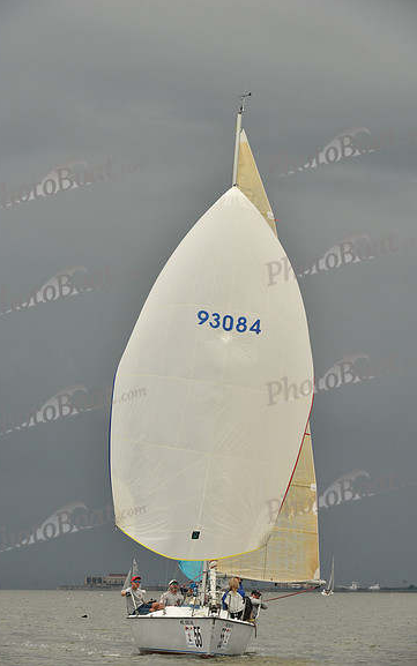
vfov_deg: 10.2
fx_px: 3725
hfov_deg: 6.4
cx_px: 206
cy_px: 332
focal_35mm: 205
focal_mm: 200
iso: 400
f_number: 9
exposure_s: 1/1000
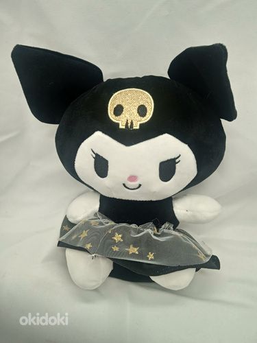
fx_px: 277
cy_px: 172
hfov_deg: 49.7
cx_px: 128
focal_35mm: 28
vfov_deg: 63.4
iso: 114
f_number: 2.2
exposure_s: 1/100
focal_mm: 3.43
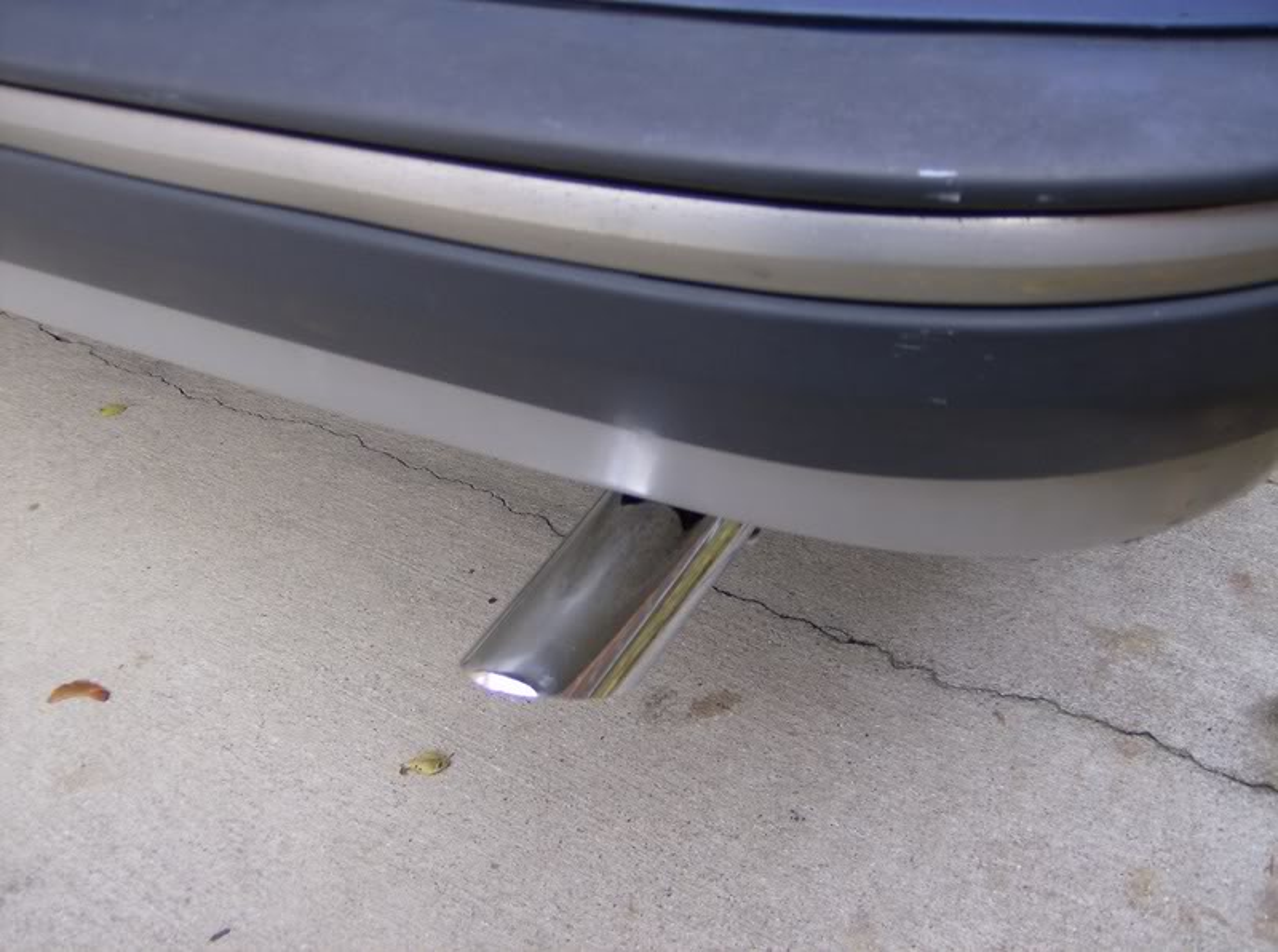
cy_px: 476
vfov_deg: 39.5
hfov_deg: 51.5
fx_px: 1326
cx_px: 639
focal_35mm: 36
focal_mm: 6
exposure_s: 1/161
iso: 100
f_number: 2.8
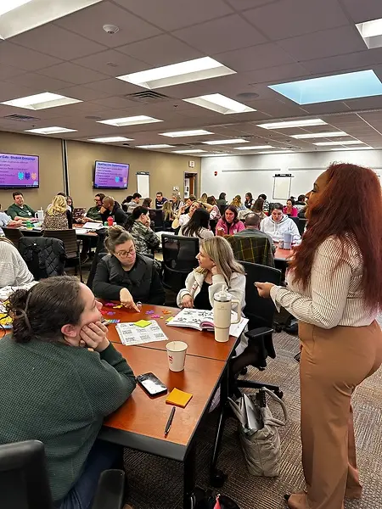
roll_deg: -1.1
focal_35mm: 24
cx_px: 191
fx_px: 353
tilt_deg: -11.5
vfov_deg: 71.6
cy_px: 254
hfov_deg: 56.8
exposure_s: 1/68
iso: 200
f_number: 1.78
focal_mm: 6.86
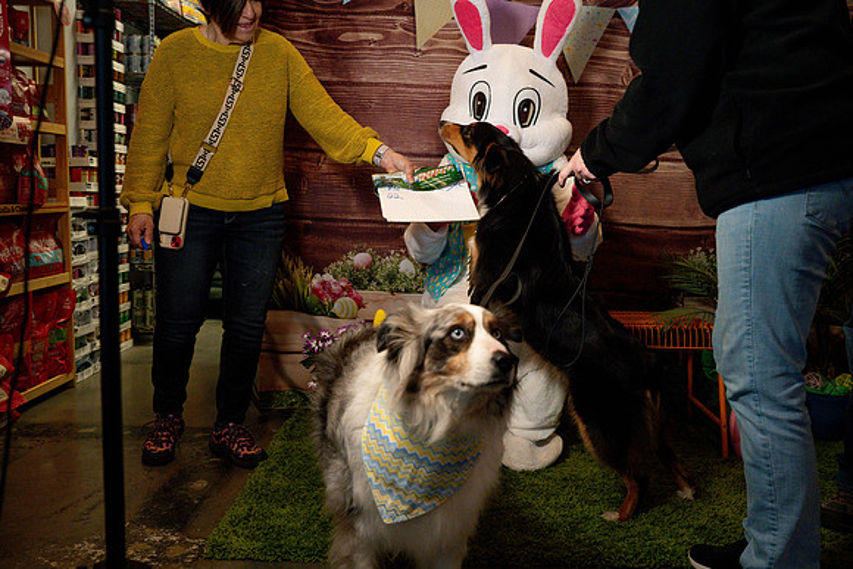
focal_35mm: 35
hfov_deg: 54.4
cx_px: 426
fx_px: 829
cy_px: 284
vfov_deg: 37.9
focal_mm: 35
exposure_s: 1/500
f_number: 4.5
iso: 8000
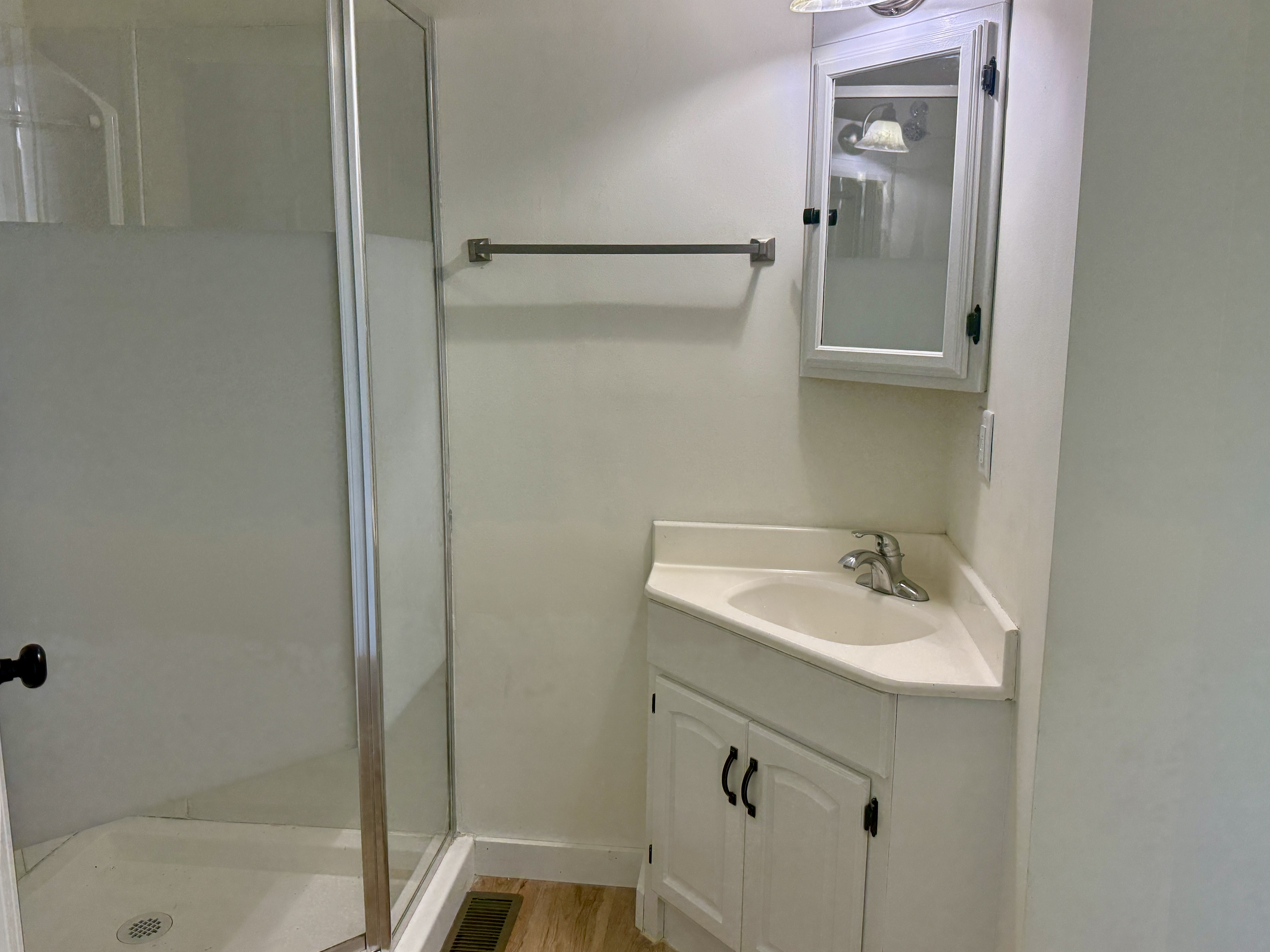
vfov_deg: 51.3
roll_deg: +0.4
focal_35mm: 27
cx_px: 633
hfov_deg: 65.3
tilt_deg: -9.6
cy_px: 444
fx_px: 991
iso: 160
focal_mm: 6.76
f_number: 1.78
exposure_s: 1/60
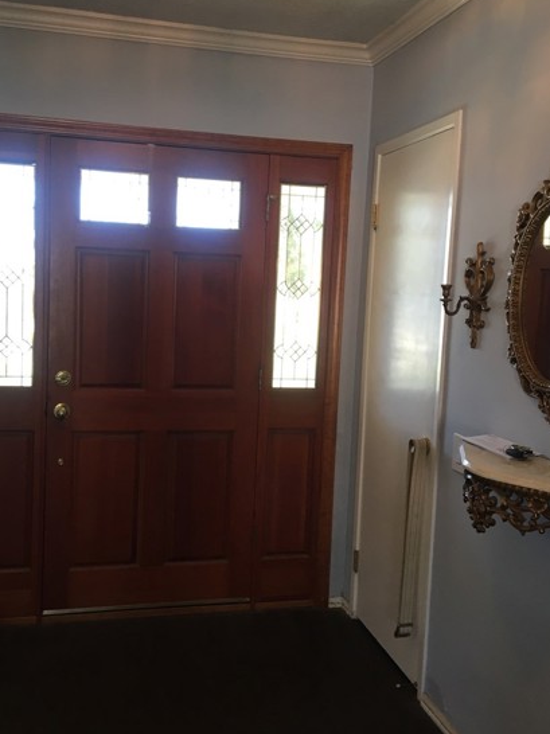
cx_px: 237
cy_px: 348
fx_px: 721
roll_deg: -2.4
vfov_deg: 54.0
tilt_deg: -4.8
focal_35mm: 34
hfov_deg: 41.7
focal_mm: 4.15
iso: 50
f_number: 2.2
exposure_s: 1/30
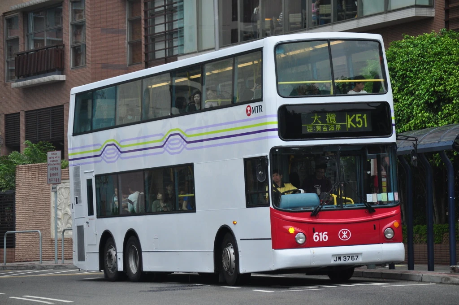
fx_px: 1872
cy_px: 152
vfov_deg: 9.3
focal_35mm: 147
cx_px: 230
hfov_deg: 14.0
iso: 500
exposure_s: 1/320
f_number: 4.5
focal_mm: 98
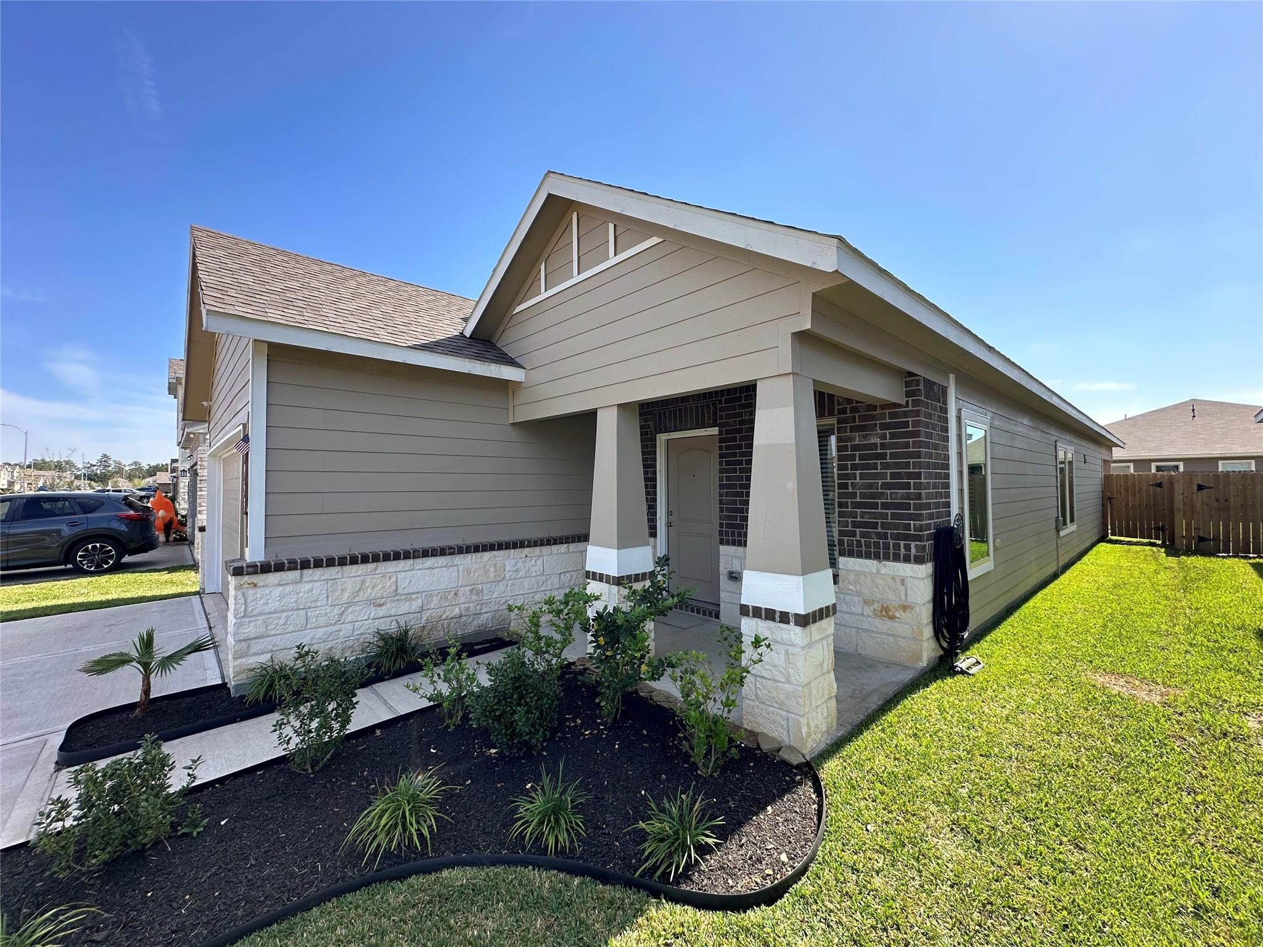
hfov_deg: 102.1
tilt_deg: +1.5
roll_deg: +0.2
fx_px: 511
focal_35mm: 14
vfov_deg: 85.7
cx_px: 632
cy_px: 474
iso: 40
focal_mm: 2.22
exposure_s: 1/525
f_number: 2.2
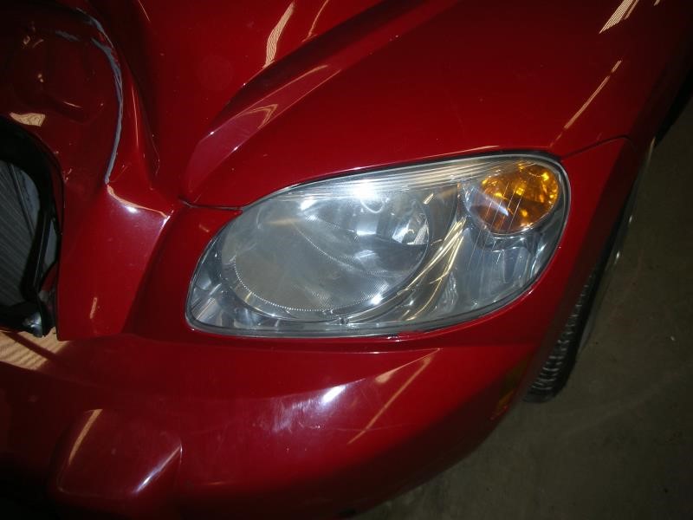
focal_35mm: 35
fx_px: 701
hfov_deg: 52.6
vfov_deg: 40.7
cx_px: 346
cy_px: 260
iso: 50
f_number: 3
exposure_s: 1/60.1
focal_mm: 5.8
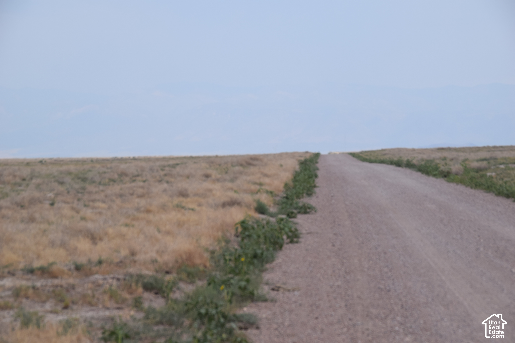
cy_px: 172
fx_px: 1931
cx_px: 258
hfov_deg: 15.2
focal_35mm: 135
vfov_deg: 10.2
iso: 200
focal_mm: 90
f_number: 7.1
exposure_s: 1/800
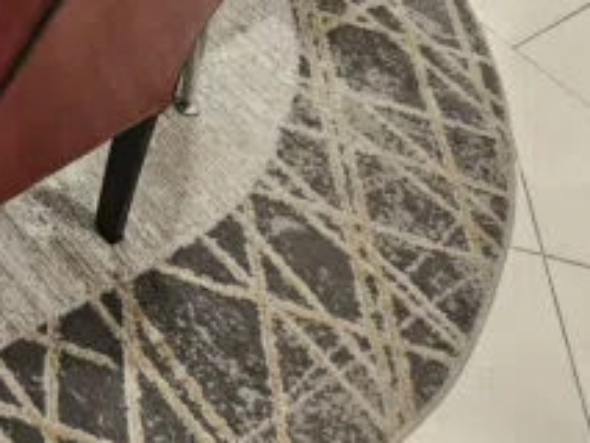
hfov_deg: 24.0
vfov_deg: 19.2
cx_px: -216
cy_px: -177
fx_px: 1177
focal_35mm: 69
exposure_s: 1/50
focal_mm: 5.4
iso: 640
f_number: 1.8
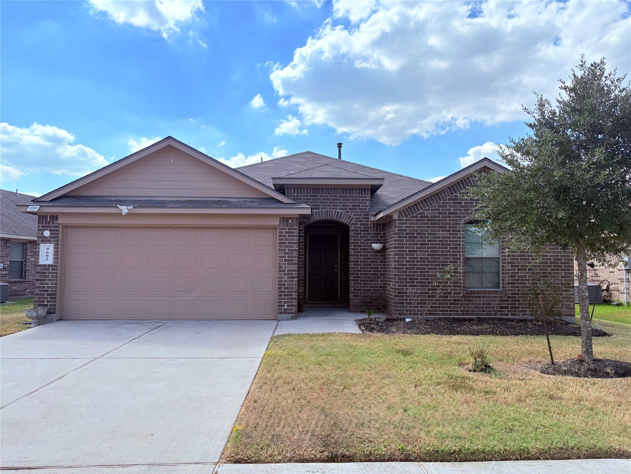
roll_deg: +0.3
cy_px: 237
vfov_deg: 53.1
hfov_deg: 67.3
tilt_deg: +4.5
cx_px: 316
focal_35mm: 26
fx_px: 474
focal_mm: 5.96
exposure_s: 1/4065
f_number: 1.6
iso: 50
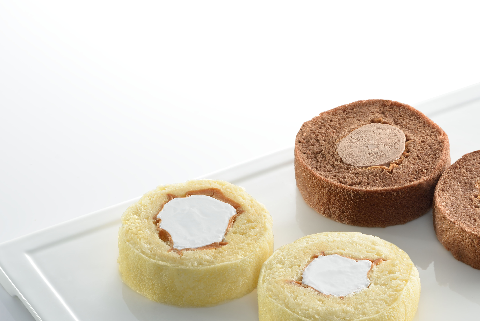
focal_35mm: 143
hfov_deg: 14.3
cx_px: 335
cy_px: 264
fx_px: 1907
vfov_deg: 9.6
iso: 160
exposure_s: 1/125
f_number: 10
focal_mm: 85
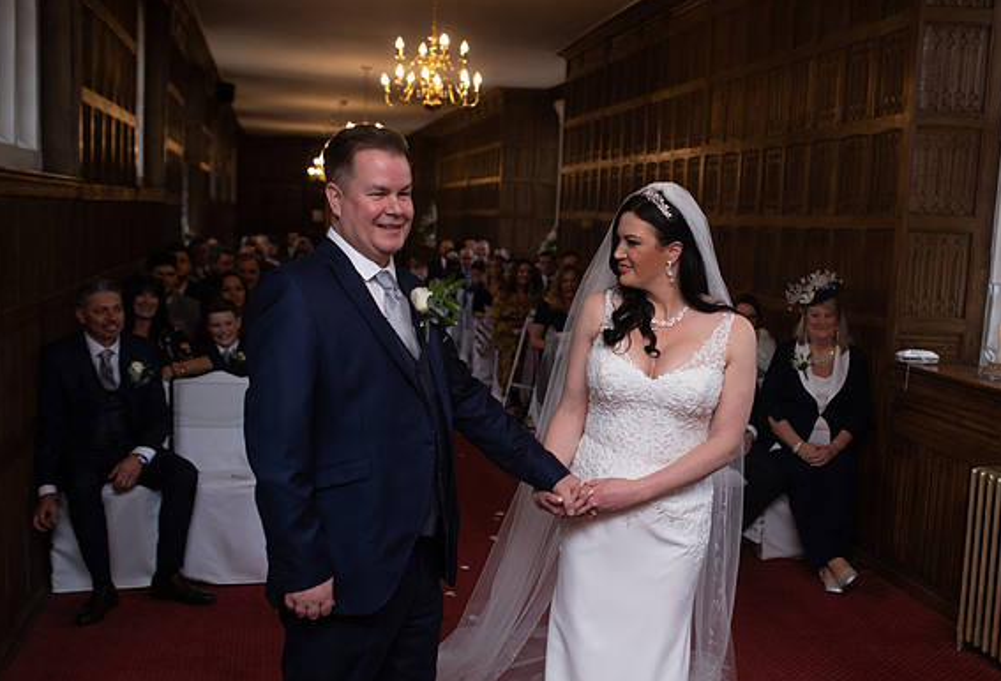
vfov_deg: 31.6
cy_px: 399
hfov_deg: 44.9
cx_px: 608
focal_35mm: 43
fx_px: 1203
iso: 160
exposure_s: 1/125
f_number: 2.8
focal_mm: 35
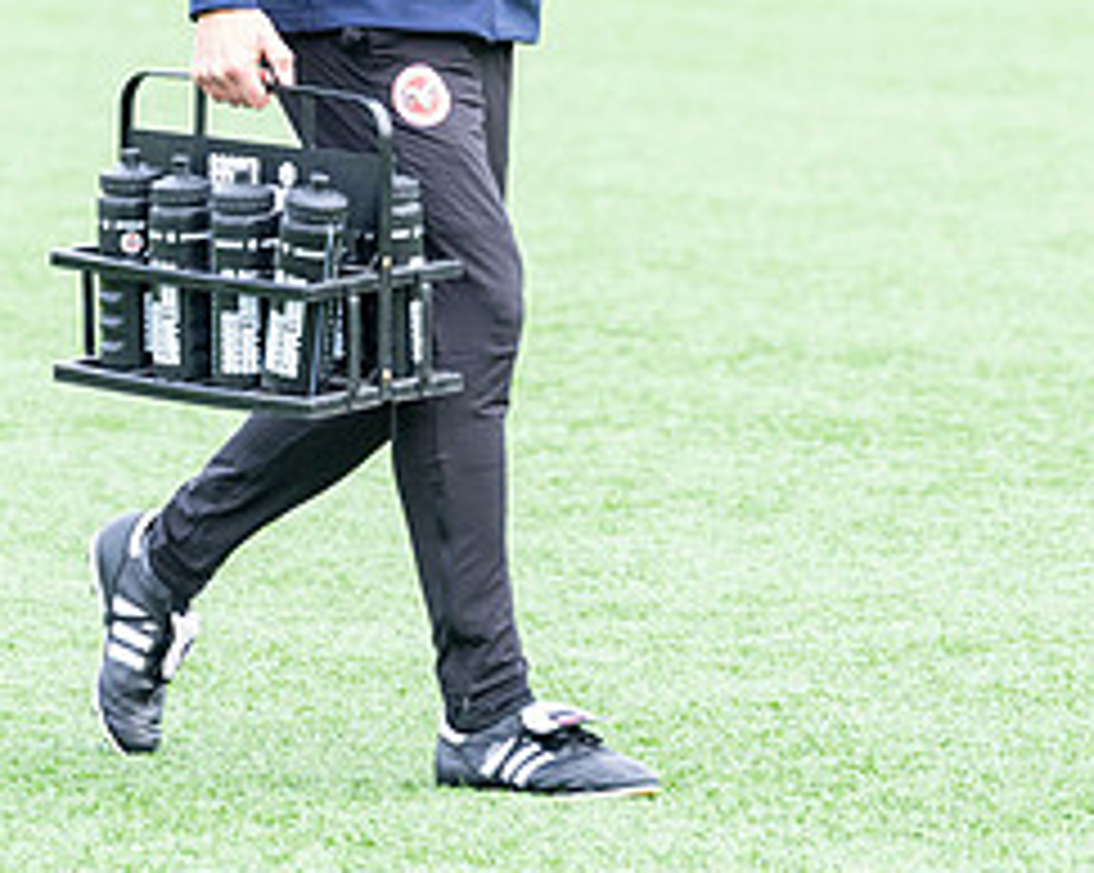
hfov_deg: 4.4
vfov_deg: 3.5
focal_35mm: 443
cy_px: -14
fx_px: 14332
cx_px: 605
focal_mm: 170
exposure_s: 1/250
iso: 800
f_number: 4.5
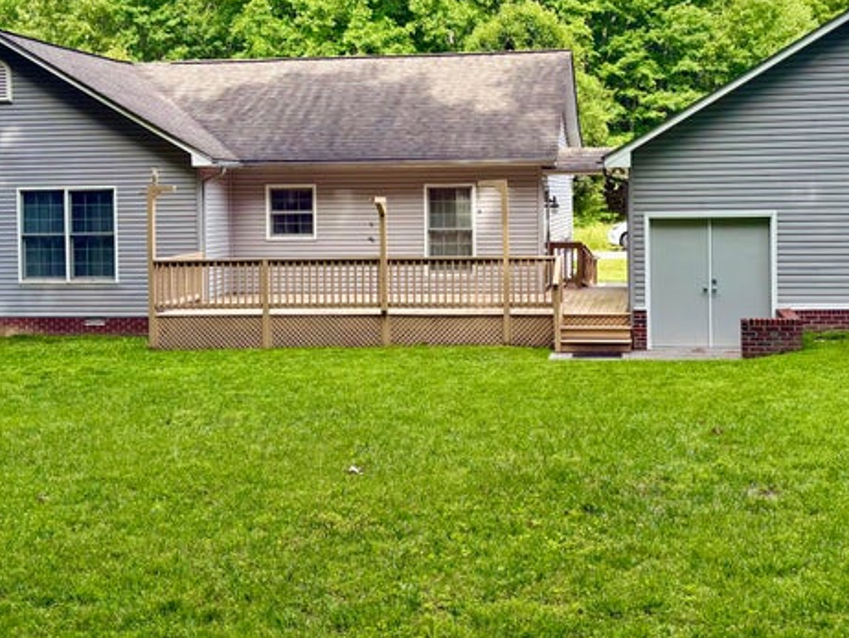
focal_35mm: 48
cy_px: 215
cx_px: 479
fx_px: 1178
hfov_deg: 39.6
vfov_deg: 30.1
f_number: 1.6
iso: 64
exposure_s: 1/1196
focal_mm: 5.96
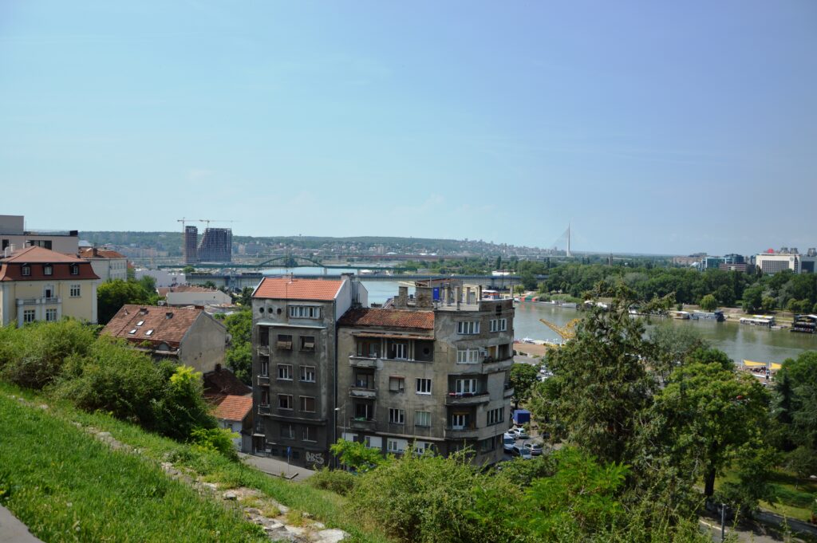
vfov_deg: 47.9
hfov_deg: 67.4
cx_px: 408
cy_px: 272
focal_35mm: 27
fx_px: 612
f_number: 3.5
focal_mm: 18
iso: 100
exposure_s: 1/1250
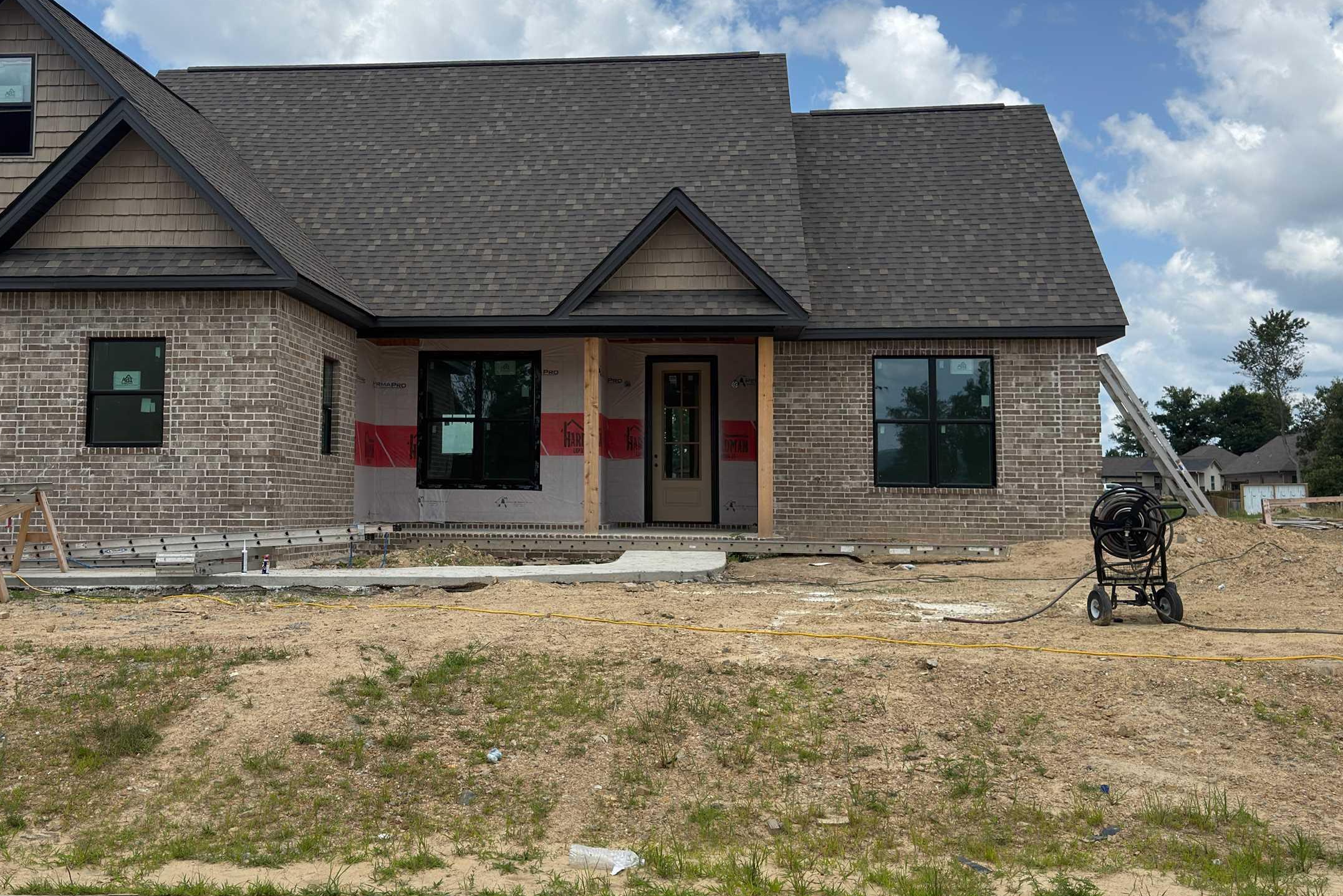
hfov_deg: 45.1
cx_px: 509
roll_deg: -0.6
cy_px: 345
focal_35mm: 43
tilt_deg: +7.1
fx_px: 1604
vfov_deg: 31.1
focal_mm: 6.76
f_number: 1.78
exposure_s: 1/3831
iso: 80
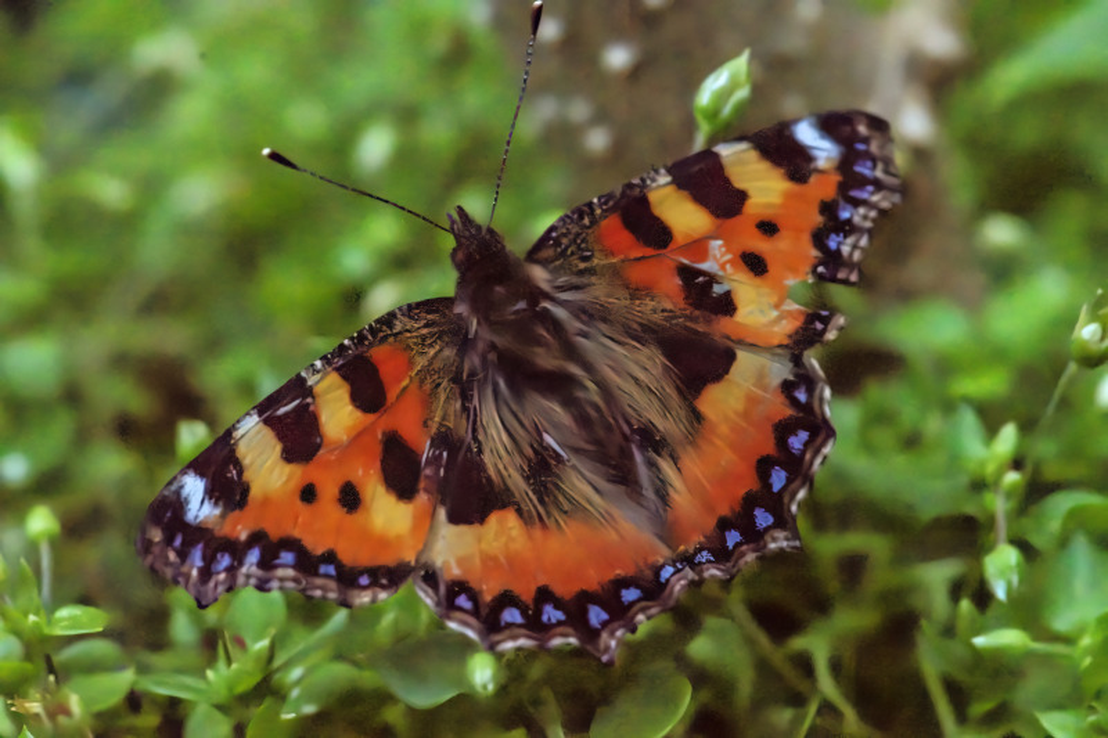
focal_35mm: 100
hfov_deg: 20.4
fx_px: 3077
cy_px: 369
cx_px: 554
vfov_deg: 13.7
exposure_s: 1/100
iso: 3200
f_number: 8
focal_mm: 100
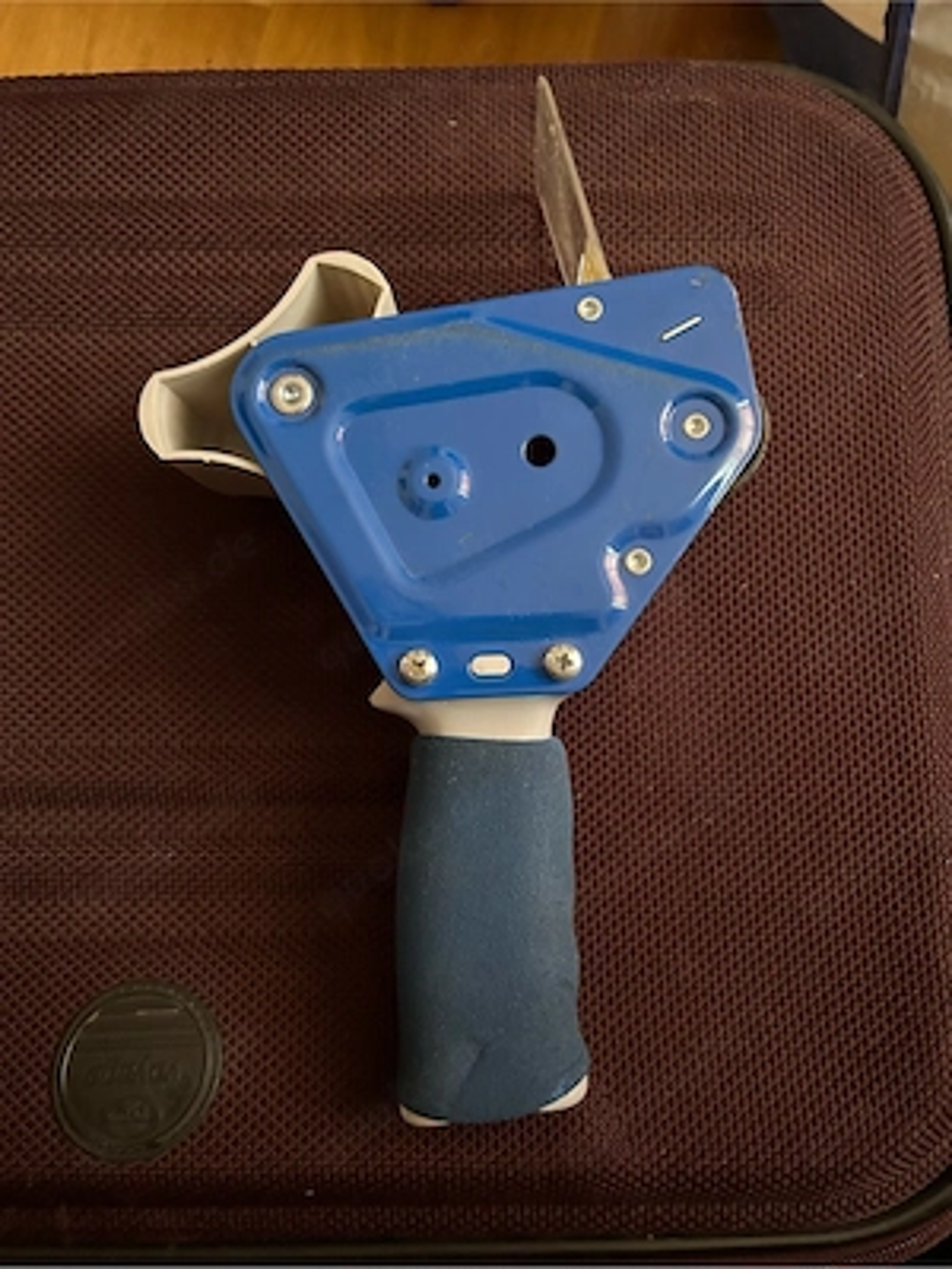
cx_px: 476
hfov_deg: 53.1
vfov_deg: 67.3
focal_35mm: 26
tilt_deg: -80.0
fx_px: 953
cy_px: 634
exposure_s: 1/30
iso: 800
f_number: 1.5
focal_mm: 5.7
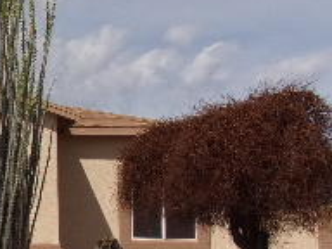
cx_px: -192
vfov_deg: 13.4
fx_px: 1055
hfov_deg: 16.1
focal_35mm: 110
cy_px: 169
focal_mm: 5.9
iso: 80
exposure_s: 1/210
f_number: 12.2
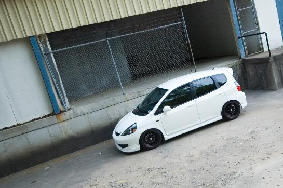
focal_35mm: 44
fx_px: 345
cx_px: 181
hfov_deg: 44.1
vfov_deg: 30.4
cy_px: 107
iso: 400
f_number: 5.6
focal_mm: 20
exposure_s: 1/80
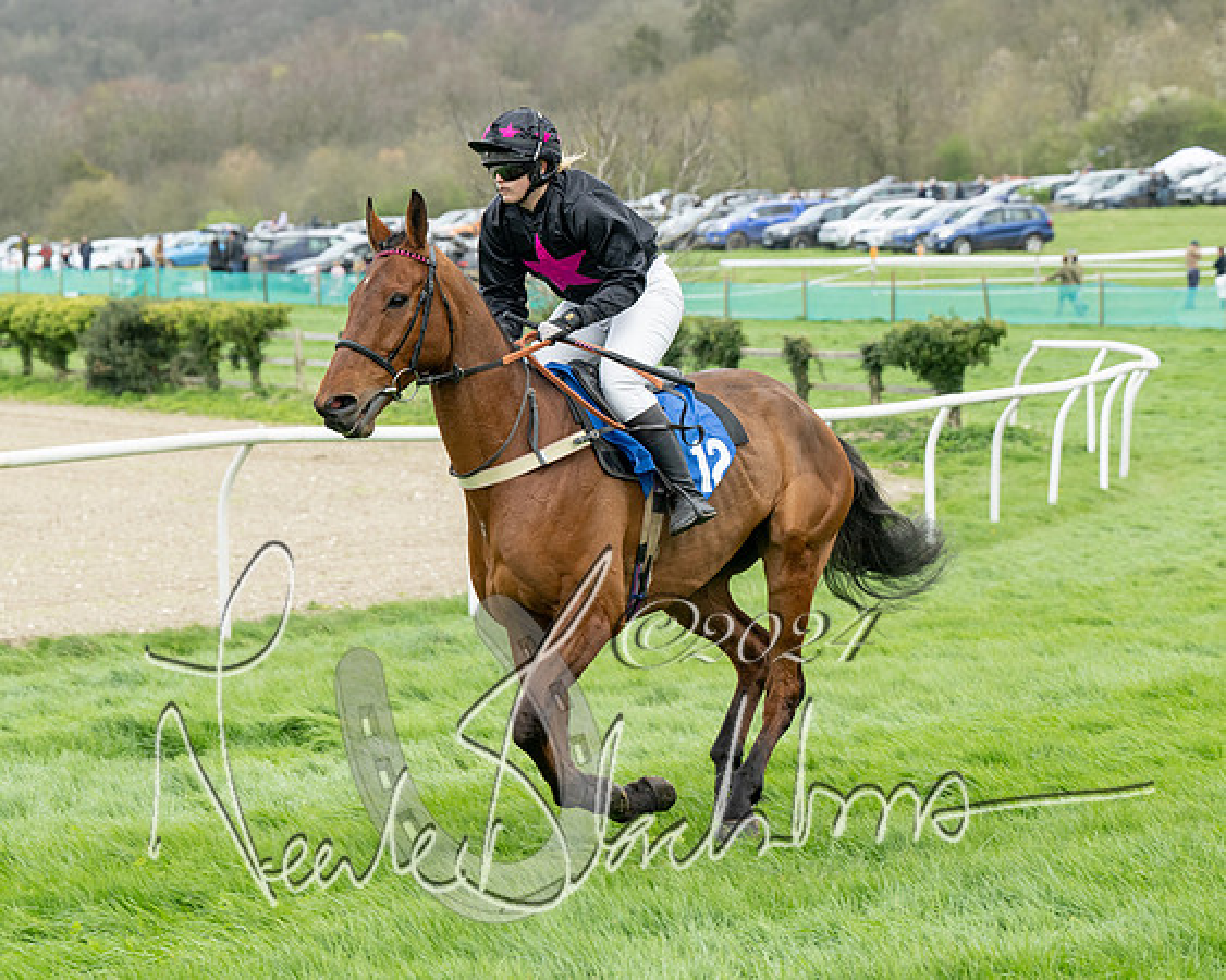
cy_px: 485
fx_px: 5006
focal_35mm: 138
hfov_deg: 14.0
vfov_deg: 11.2
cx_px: 534
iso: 400
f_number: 5
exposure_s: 1/800
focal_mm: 94
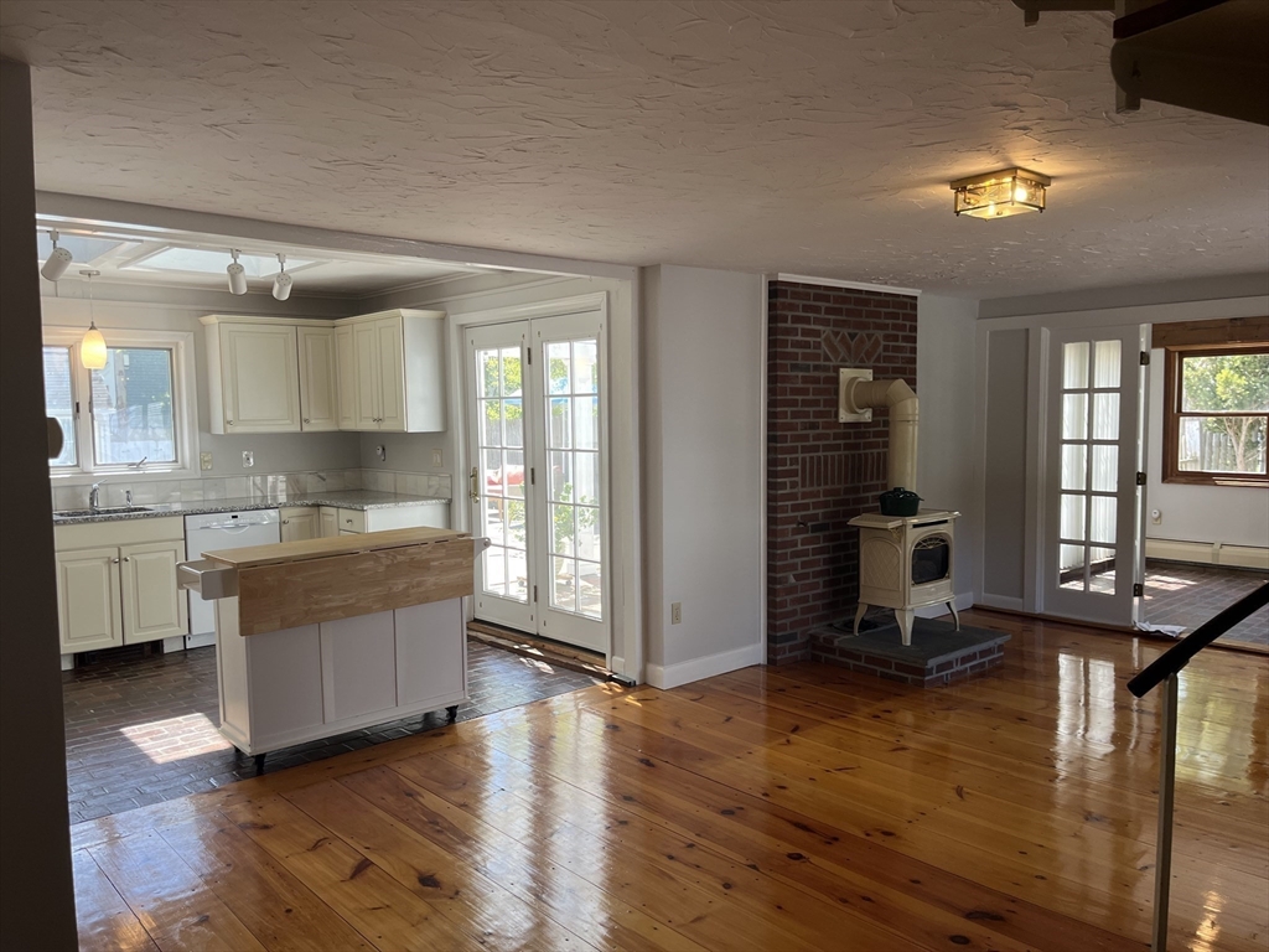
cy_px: 476
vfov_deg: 53.1
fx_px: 953
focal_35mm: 26
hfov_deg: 67.3
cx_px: 634
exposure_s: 1/143
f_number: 1.6
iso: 50
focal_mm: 5.1
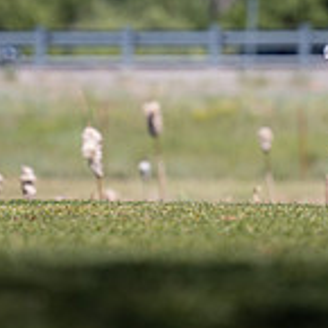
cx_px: 102
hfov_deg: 4.3
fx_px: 4417
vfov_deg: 4.2
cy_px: -102
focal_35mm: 412
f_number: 2.8
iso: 1000
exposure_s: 1/16000
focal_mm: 120
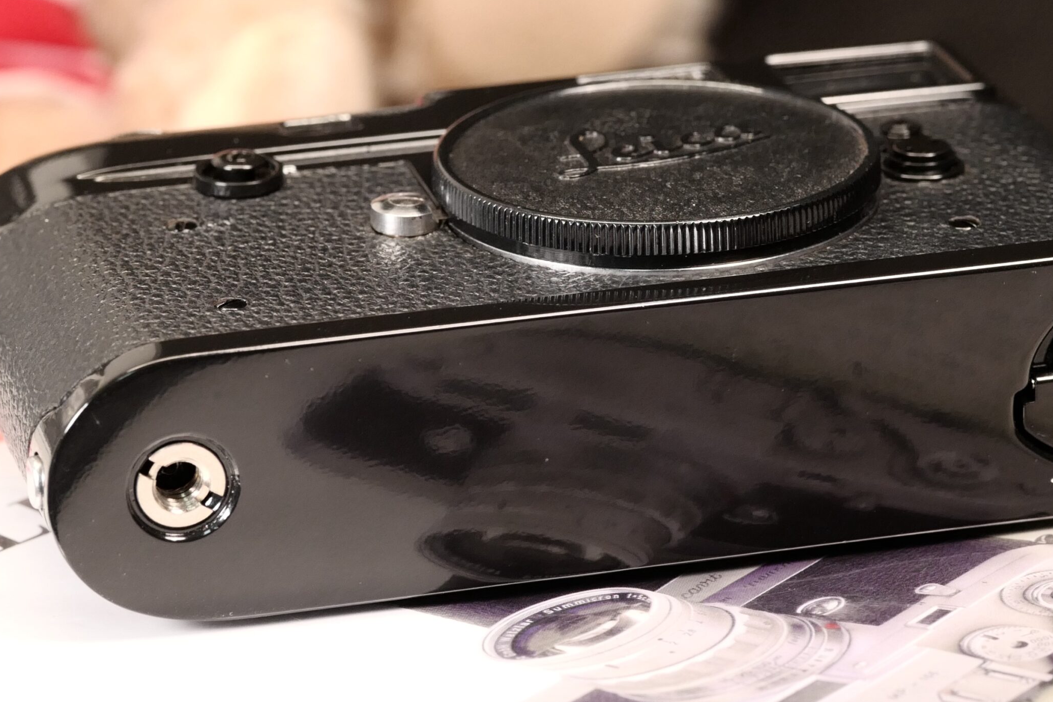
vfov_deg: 7.3
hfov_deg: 10.9
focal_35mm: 188
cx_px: 628
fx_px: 5499
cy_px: 431
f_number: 8
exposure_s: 1/100
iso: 2500
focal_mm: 100
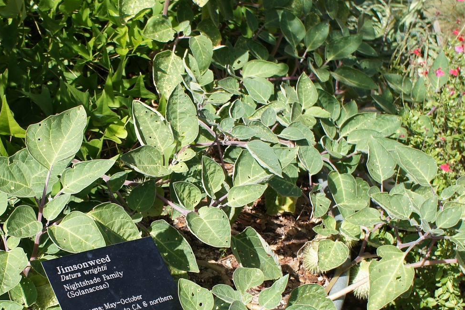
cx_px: 138
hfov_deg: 36.3
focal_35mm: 54
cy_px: 249
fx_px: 697
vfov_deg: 24.6
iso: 200
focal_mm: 16
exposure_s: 1/500
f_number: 6.3
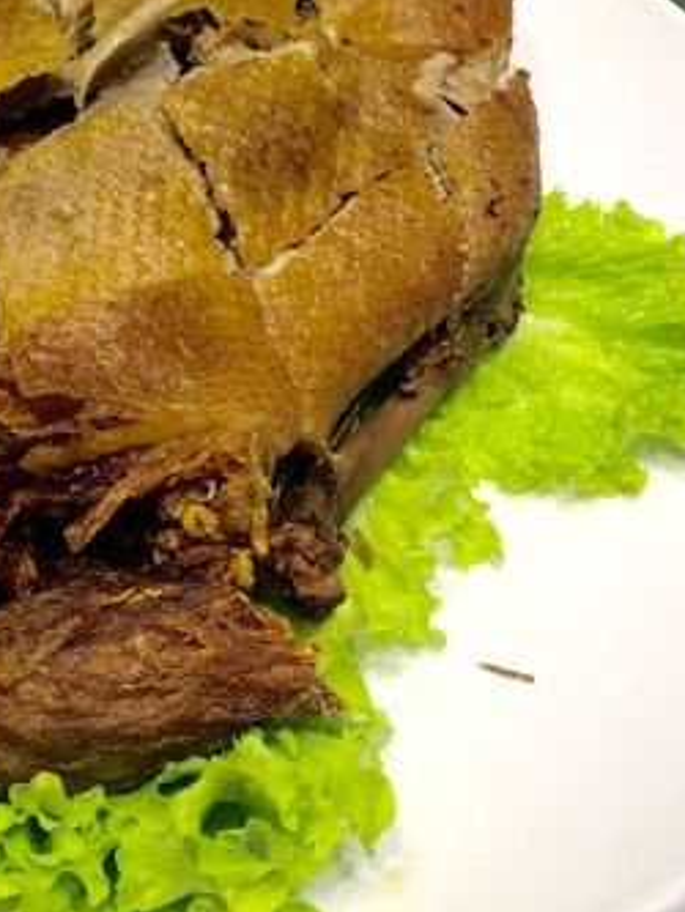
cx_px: 26
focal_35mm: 61
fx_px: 1608
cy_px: 318
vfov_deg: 31.5
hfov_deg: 23.2
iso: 32
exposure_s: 1/17
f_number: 2.2
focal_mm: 4.15
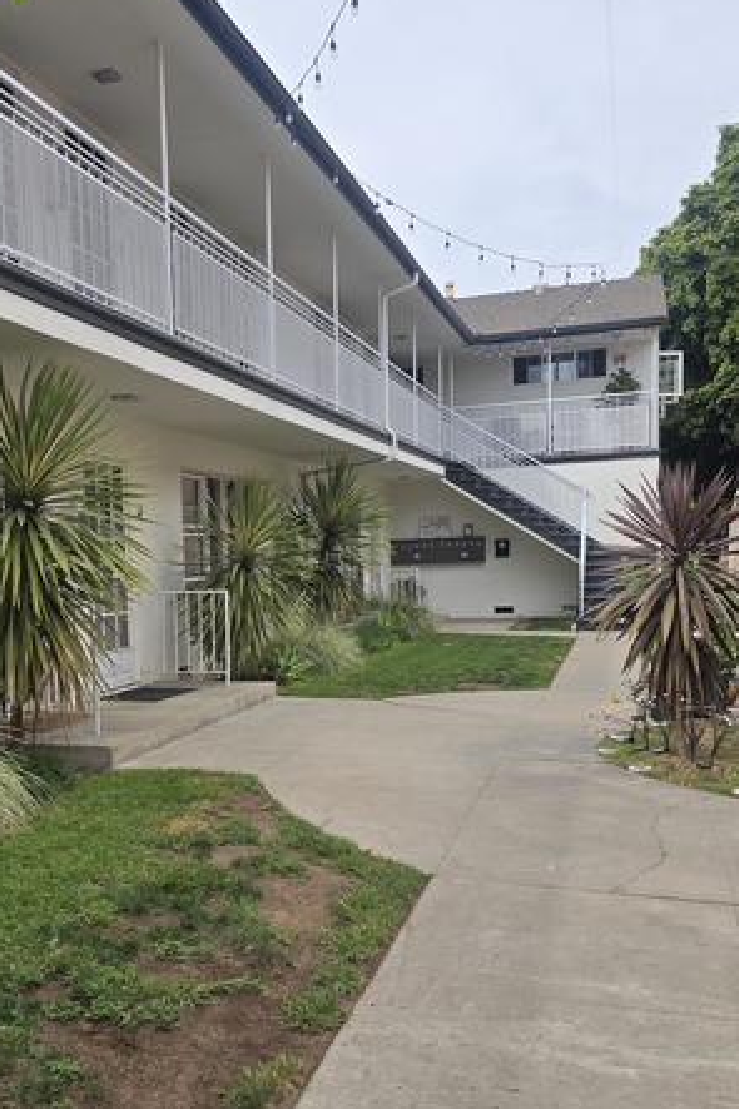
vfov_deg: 52.9
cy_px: 640
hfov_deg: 36.4
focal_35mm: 36
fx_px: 1109
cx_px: 243
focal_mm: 6.3
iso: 12
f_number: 1.7
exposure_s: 1/582
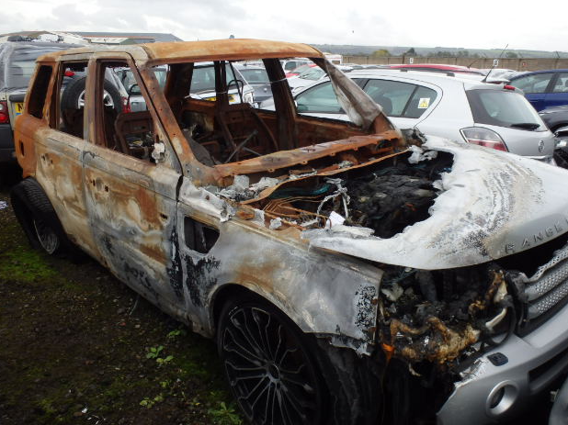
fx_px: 476
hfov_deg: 61.7
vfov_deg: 48.2
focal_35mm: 29
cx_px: 288
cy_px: 212
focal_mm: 5
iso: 125
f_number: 3.9
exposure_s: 1/160
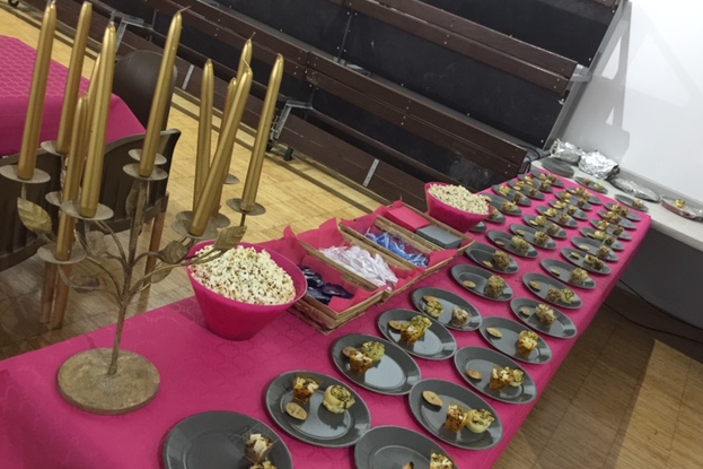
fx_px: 605
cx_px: 359
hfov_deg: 60.3
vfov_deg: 42.3
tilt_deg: -24.9
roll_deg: -20.2
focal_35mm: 31
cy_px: 257
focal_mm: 4.15
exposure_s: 1/8
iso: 160
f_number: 2.2
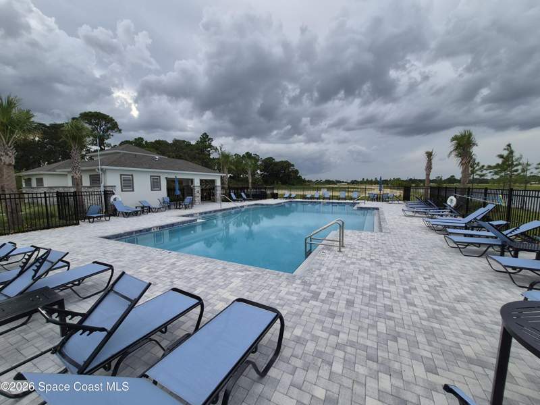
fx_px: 203
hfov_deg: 106.2
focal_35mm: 13
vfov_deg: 89.9
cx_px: 270
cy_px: 202
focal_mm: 1.74
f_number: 2.2
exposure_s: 1/1284
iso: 40
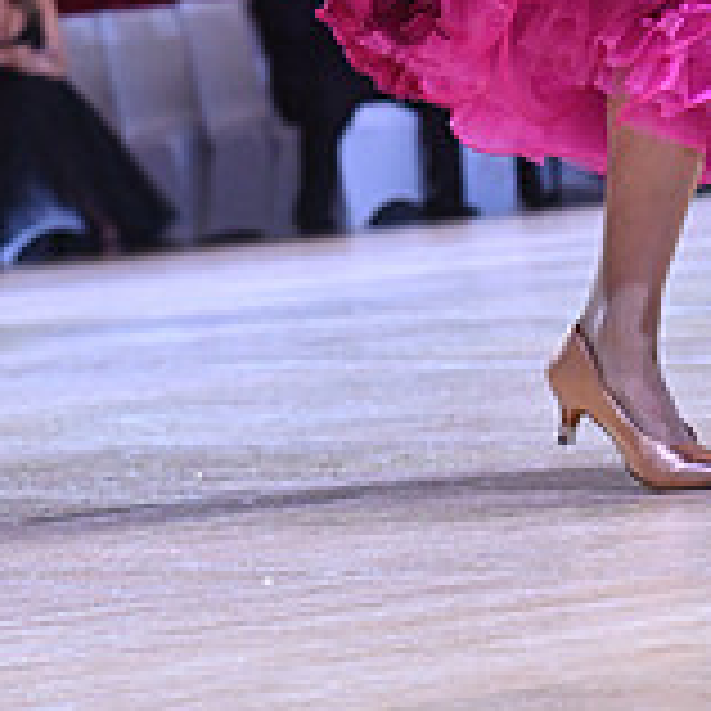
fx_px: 5949
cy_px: -450
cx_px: 569
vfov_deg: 6.7
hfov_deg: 6.8
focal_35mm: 256
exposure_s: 1/400
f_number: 5.6
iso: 2500
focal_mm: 82
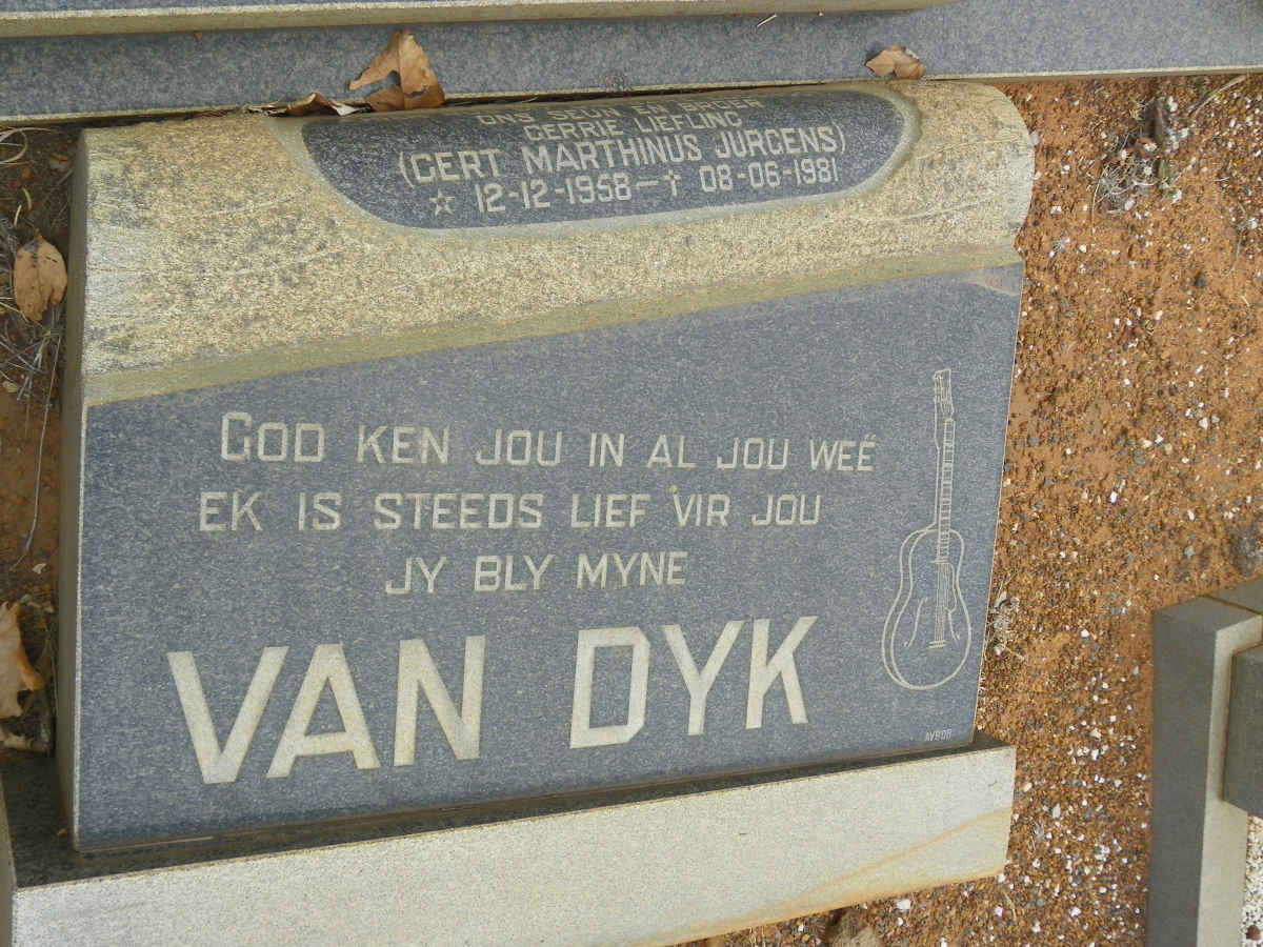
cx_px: 632
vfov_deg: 41.8
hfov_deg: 54.0
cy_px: 474
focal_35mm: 34
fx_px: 1241
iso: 64
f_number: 4.5
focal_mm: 6.1
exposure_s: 1/200
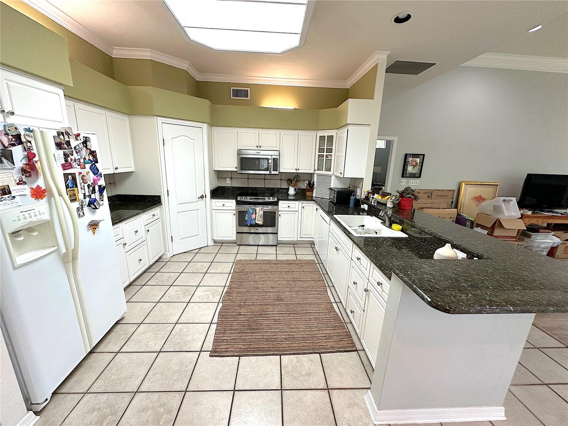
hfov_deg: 102.1
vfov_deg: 85.7
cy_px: 213
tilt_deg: -12.8
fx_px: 230
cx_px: 284
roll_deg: -1.3
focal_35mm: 14
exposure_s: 1/120
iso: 250
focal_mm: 2.22
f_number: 2.2
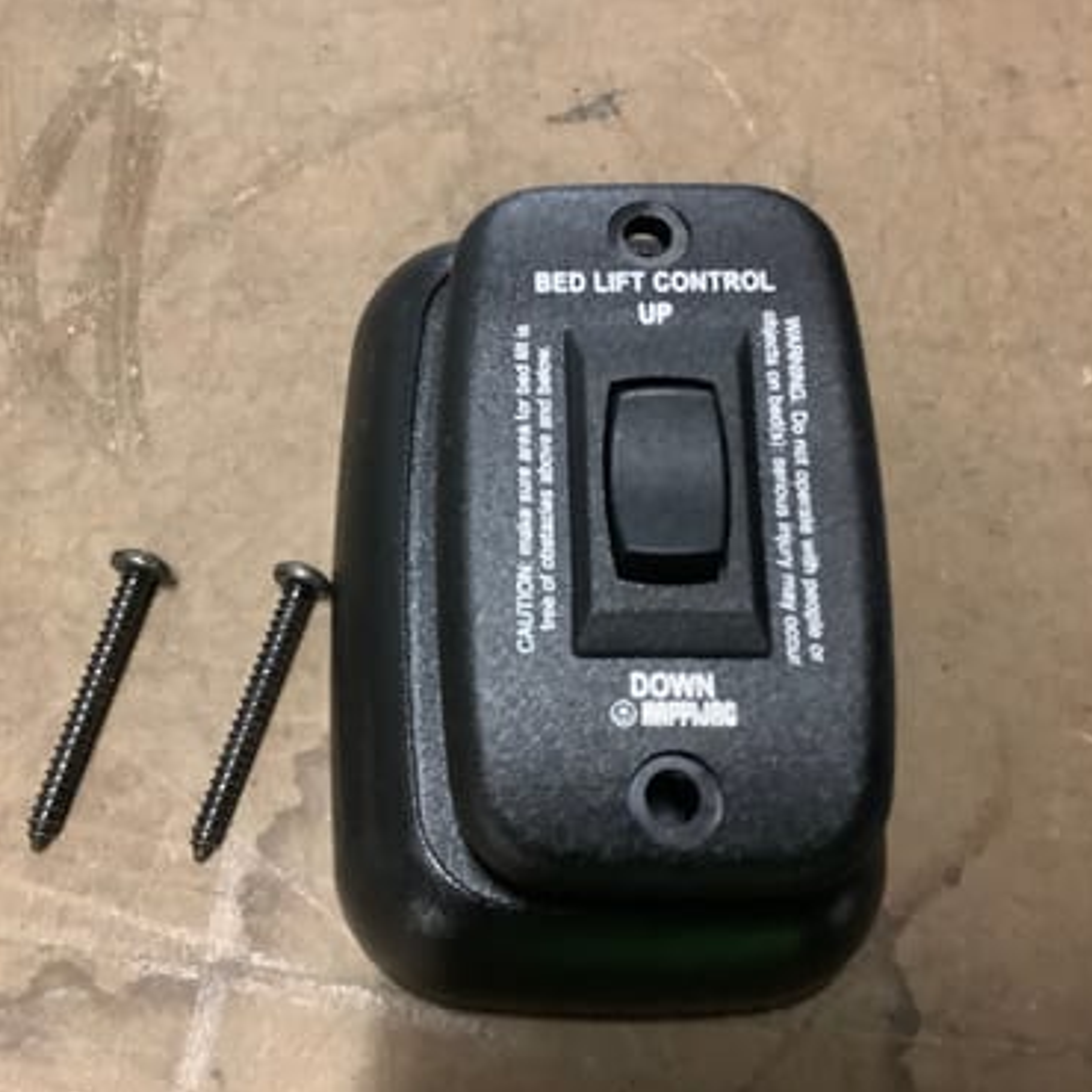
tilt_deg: -67.1
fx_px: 1321
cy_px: 547
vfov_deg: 44.9
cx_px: 452
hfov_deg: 44.8
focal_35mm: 37
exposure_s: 1/25
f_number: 2.4
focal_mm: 3.3
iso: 640
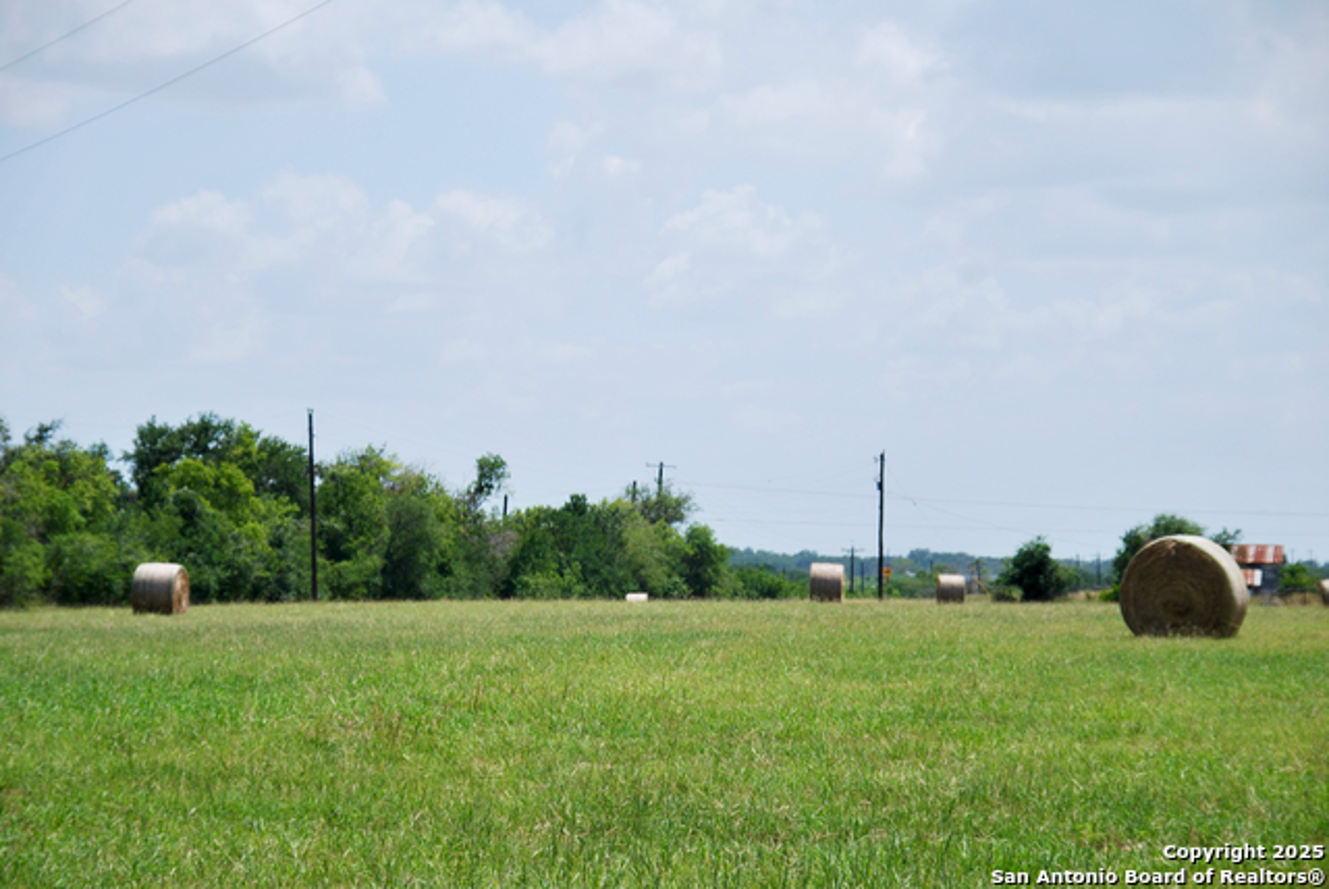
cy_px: 444
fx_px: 4434
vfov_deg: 11.4
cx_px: 664
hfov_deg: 17.0
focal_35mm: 120
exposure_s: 1/500
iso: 100
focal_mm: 80
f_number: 5.6
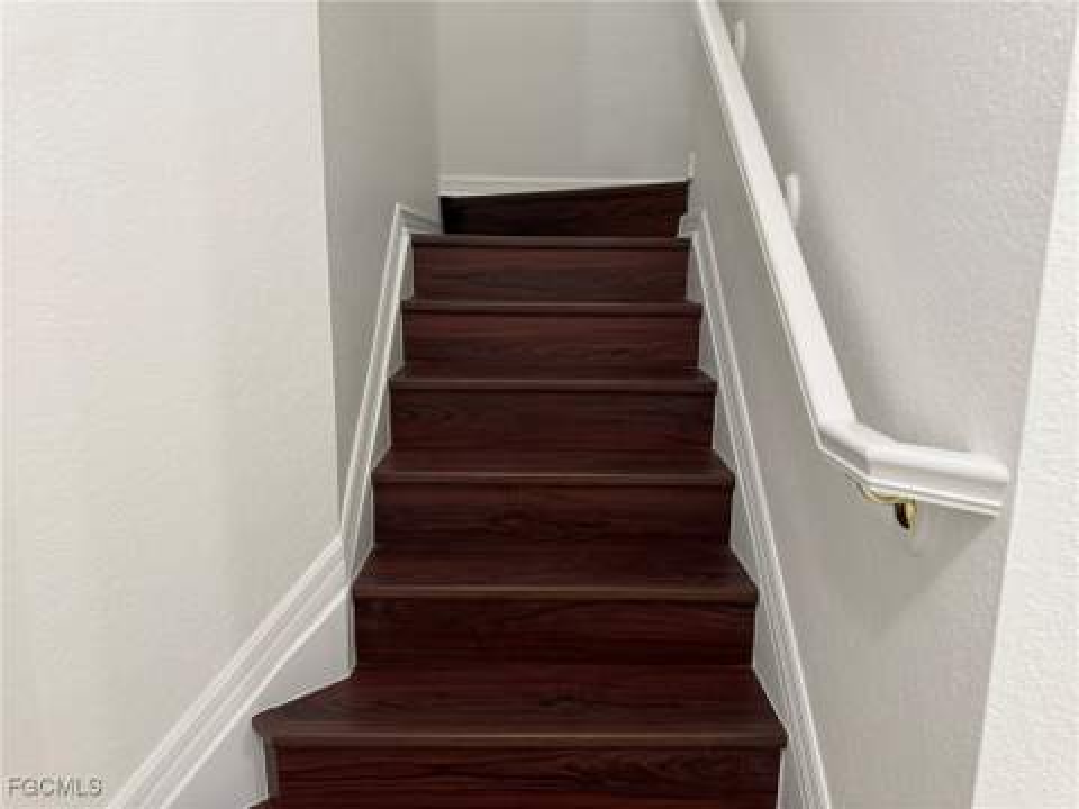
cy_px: 404
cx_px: 540
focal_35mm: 24
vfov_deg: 56.8
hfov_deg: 71.6
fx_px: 748
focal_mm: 6.76
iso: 320
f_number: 1.78
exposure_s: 1/60
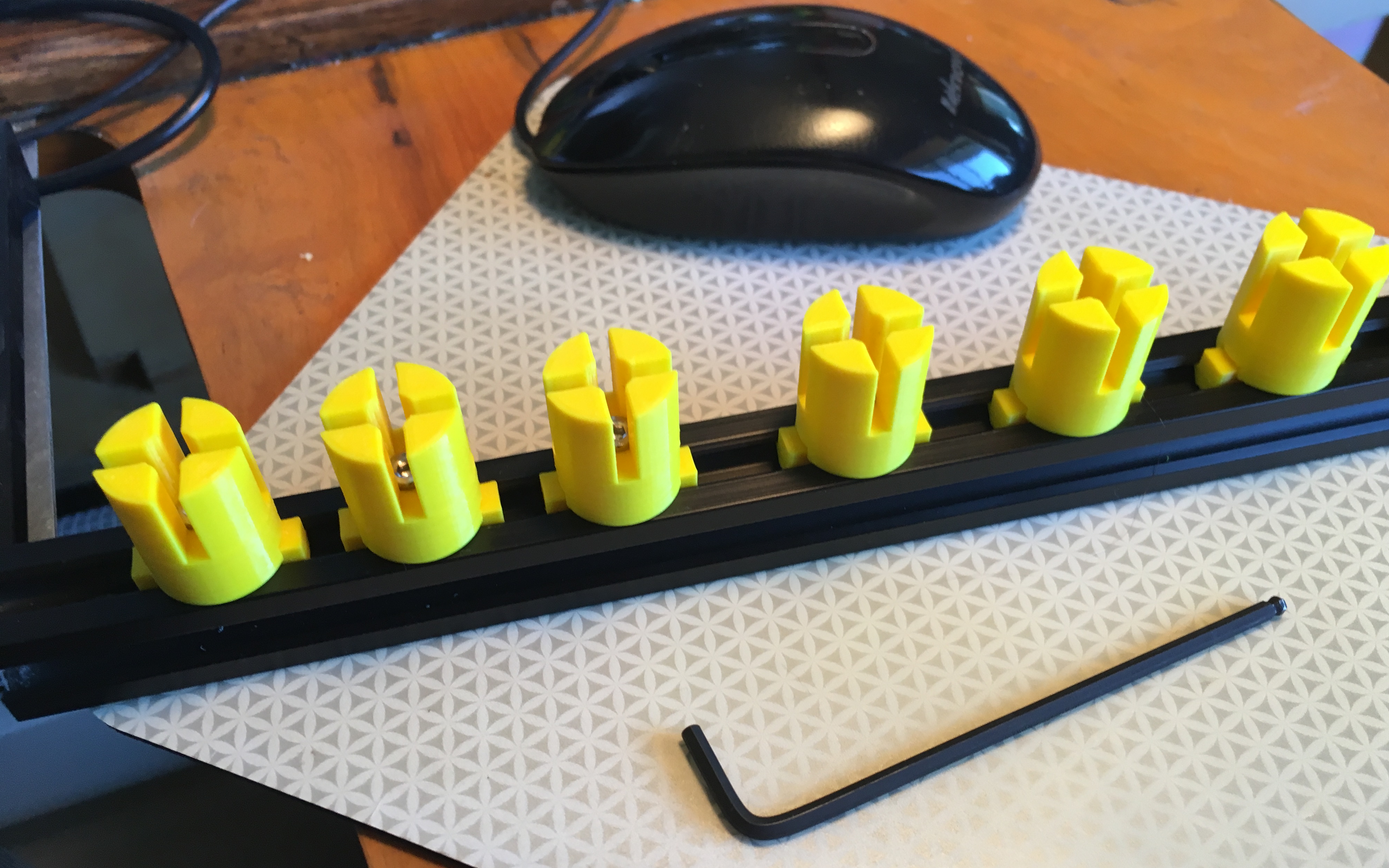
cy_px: 492
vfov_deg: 40.5
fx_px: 1174
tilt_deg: -49.2
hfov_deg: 61.2
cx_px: 699
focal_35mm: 31
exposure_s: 1/30
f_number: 2.2
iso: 64
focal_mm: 4.15
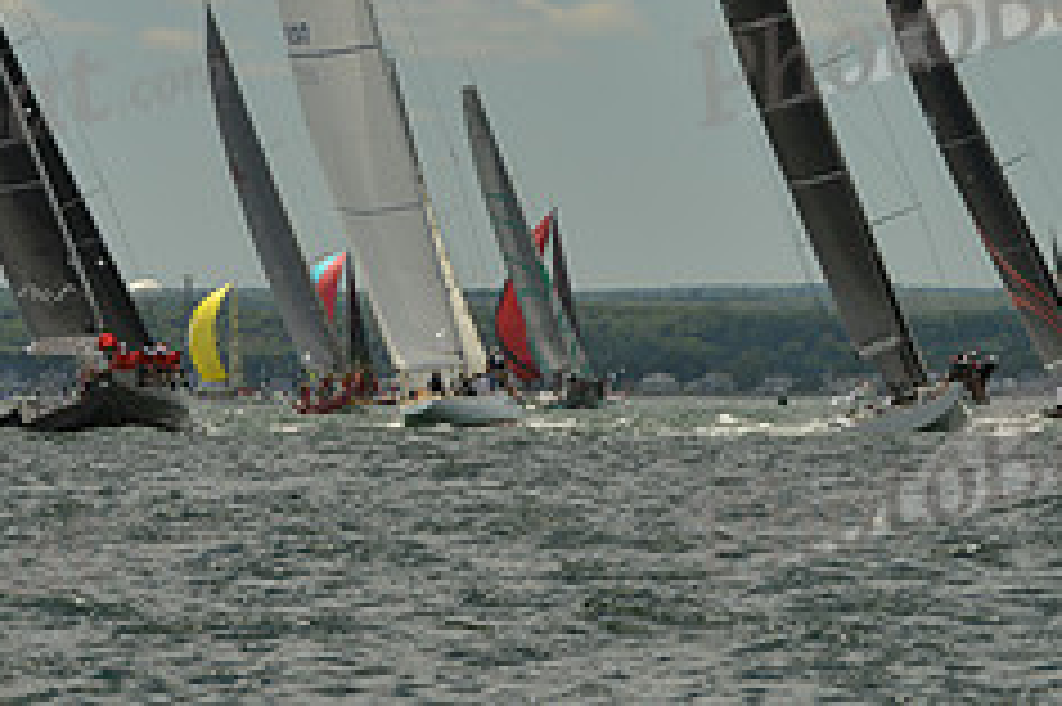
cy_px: -160
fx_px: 14503
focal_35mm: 492
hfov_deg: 4.2
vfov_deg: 2.8
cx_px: 464
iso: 200
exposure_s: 1/800
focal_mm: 200
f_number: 9
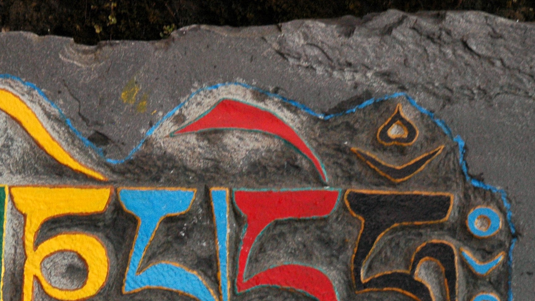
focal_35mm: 122
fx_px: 1731
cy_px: 285
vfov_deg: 9.9
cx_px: 87
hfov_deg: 17.4
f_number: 4.5
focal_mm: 44
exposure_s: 1/50
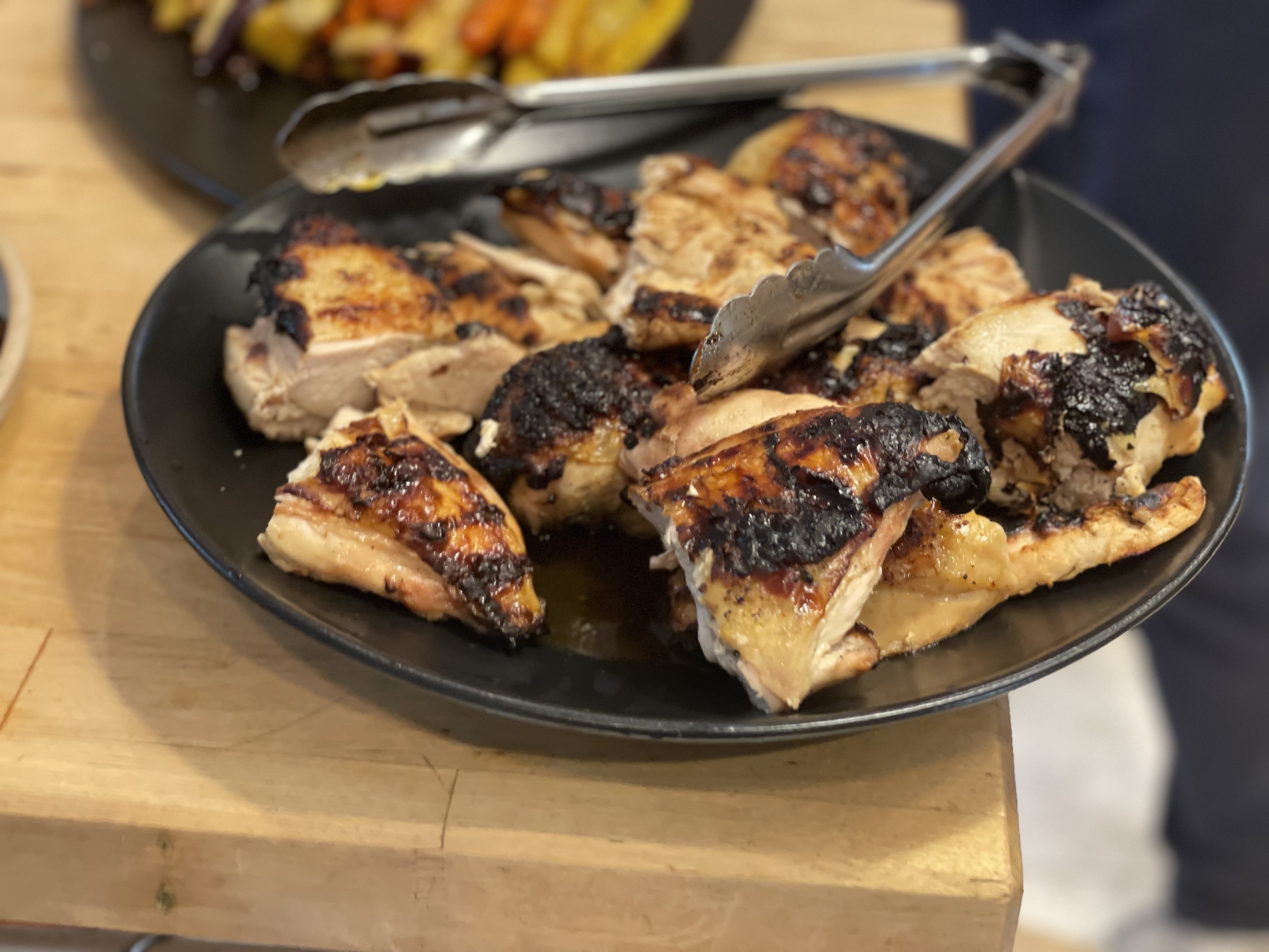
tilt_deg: -35.5
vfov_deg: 28.0
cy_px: 476
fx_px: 1906
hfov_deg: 36.8
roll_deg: -2.2
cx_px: 634
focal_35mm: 52
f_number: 2
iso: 200
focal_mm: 6
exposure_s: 1/40
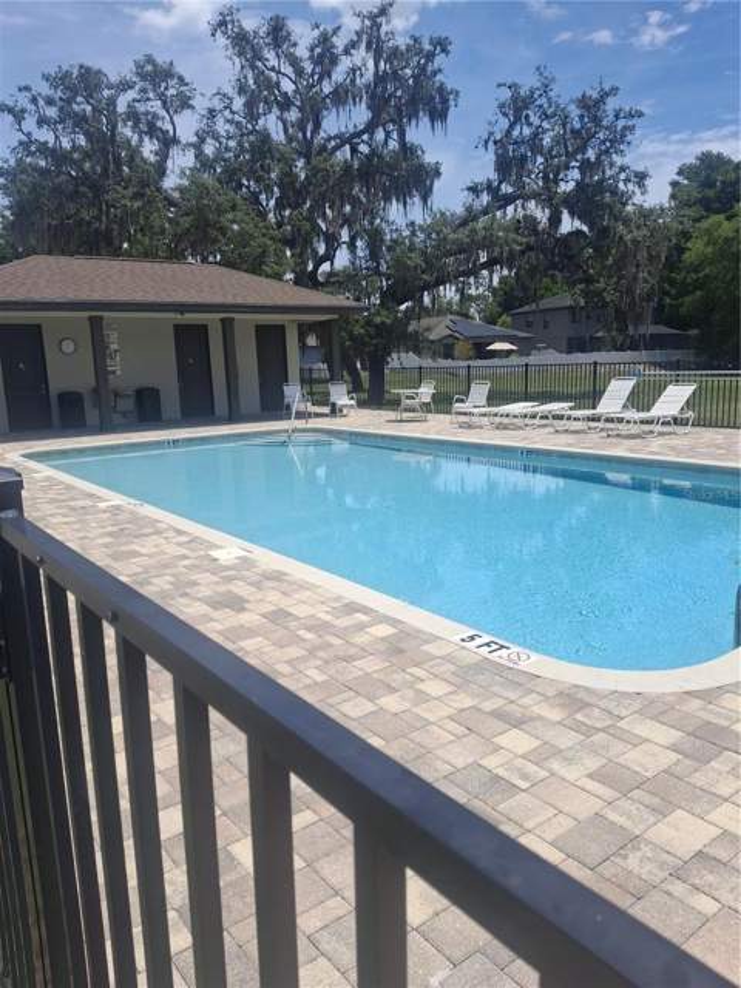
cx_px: 370
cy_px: 494
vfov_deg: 69.4
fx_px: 714
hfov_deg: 54.9
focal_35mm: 25
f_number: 1.8
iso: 25
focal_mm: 4.69
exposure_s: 1/1653
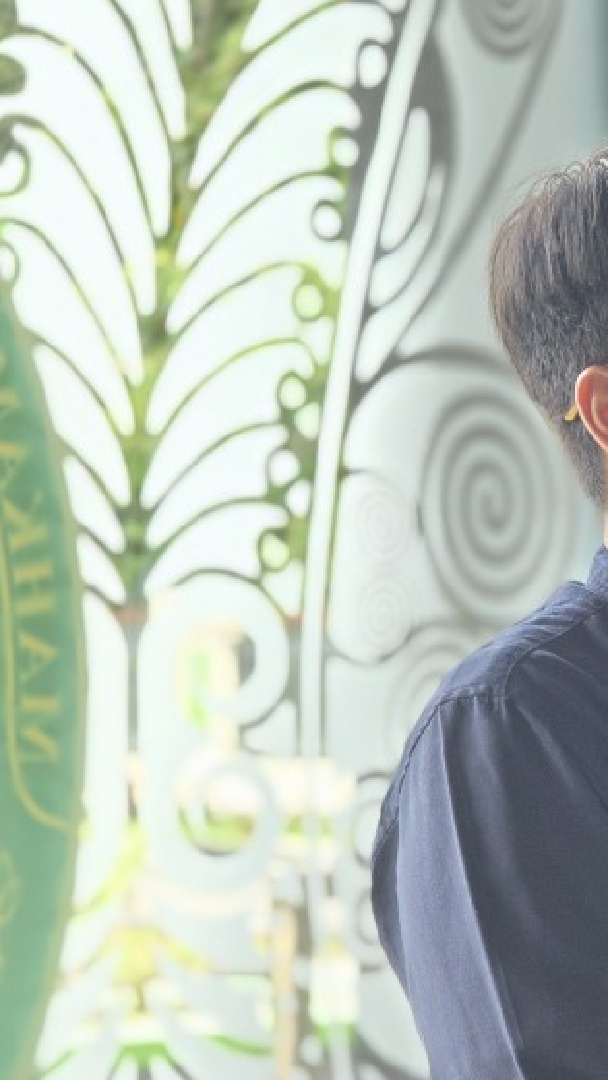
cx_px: 788
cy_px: 459
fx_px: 6590
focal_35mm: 230
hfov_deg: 5.3
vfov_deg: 9.4
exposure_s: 1/100
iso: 320
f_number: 3.4
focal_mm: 18.6
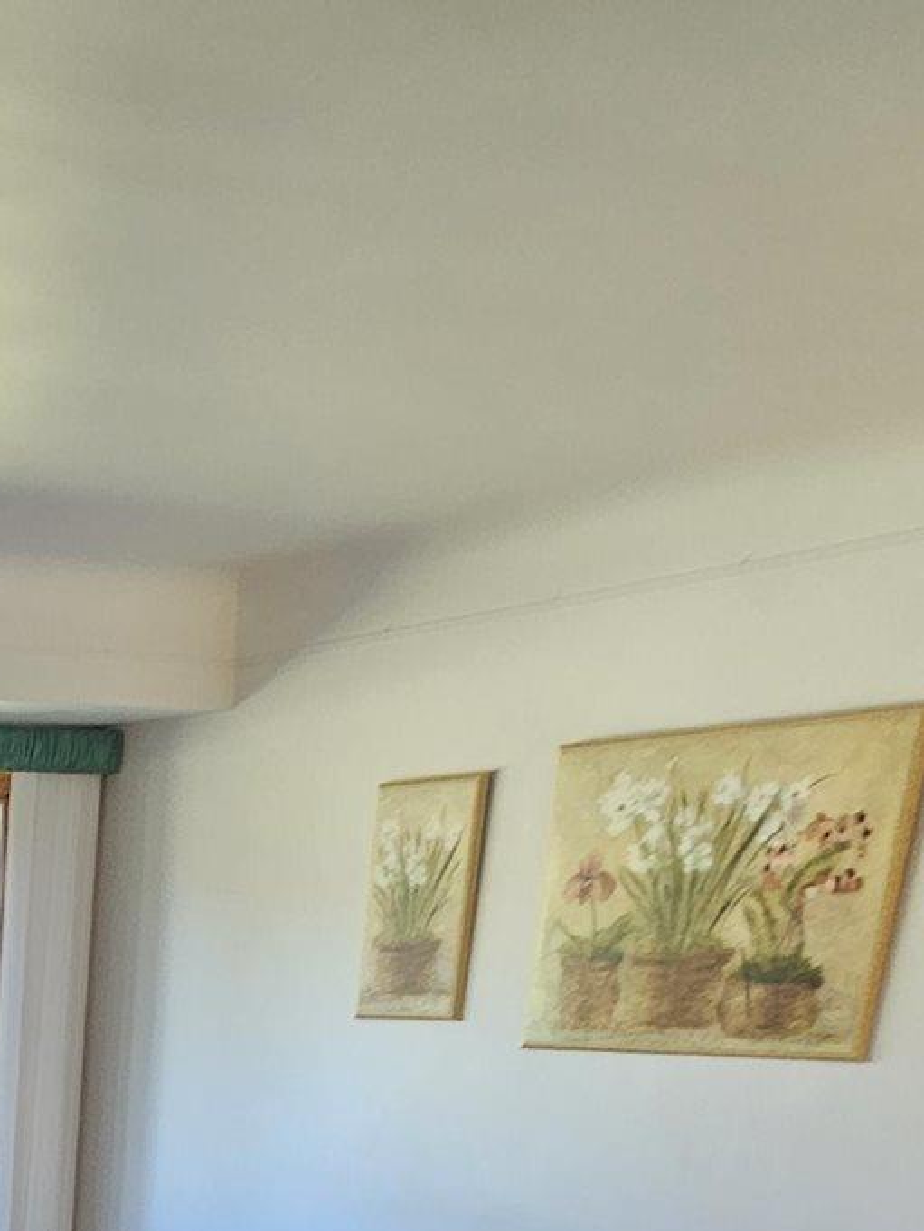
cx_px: -289
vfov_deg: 31.3
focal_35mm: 44
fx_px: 1565
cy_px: 1663
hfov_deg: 27.3
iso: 80
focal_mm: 2.2
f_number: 2.2
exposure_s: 1/60
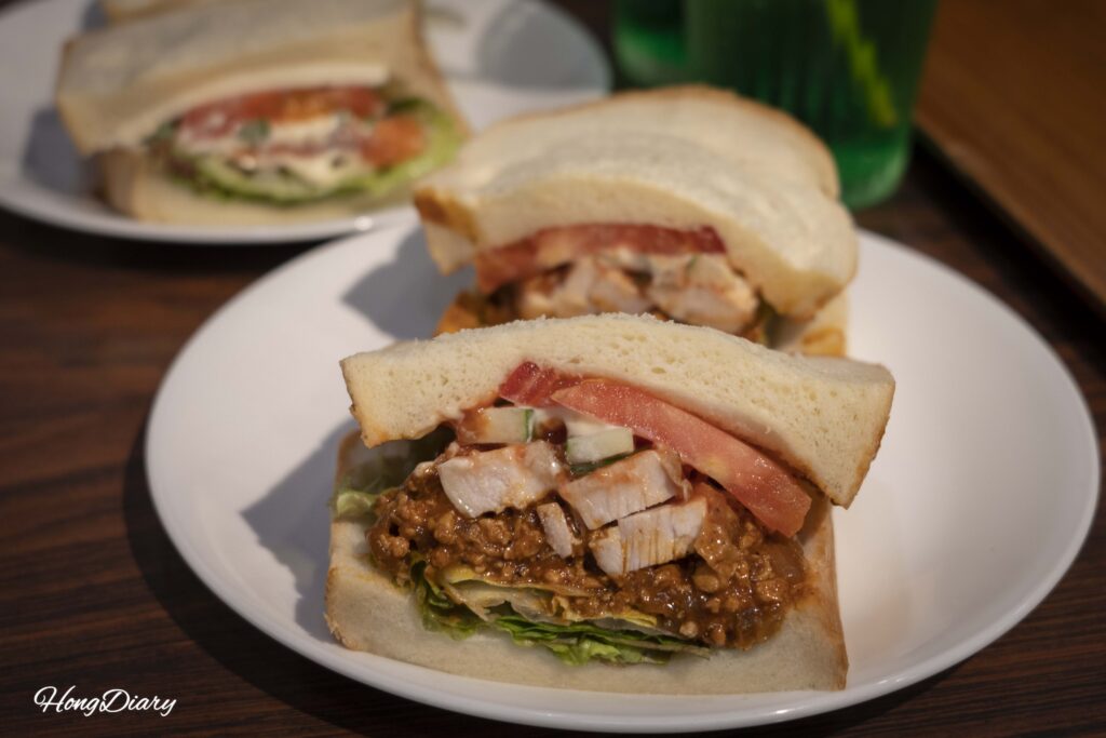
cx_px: 553
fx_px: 1413
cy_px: 369
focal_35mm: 46
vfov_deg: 29.3
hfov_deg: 42.7
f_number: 5.6
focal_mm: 46
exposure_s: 1/60
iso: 640
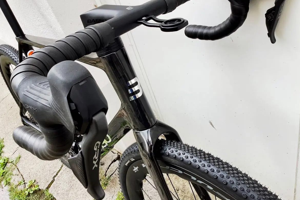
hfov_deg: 57.2
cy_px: 101
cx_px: 150
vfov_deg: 40.0
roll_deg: +20.5
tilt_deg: -38.6
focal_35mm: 33
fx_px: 275
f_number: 2.4
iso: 25
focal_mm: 3.3
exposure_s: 1/233
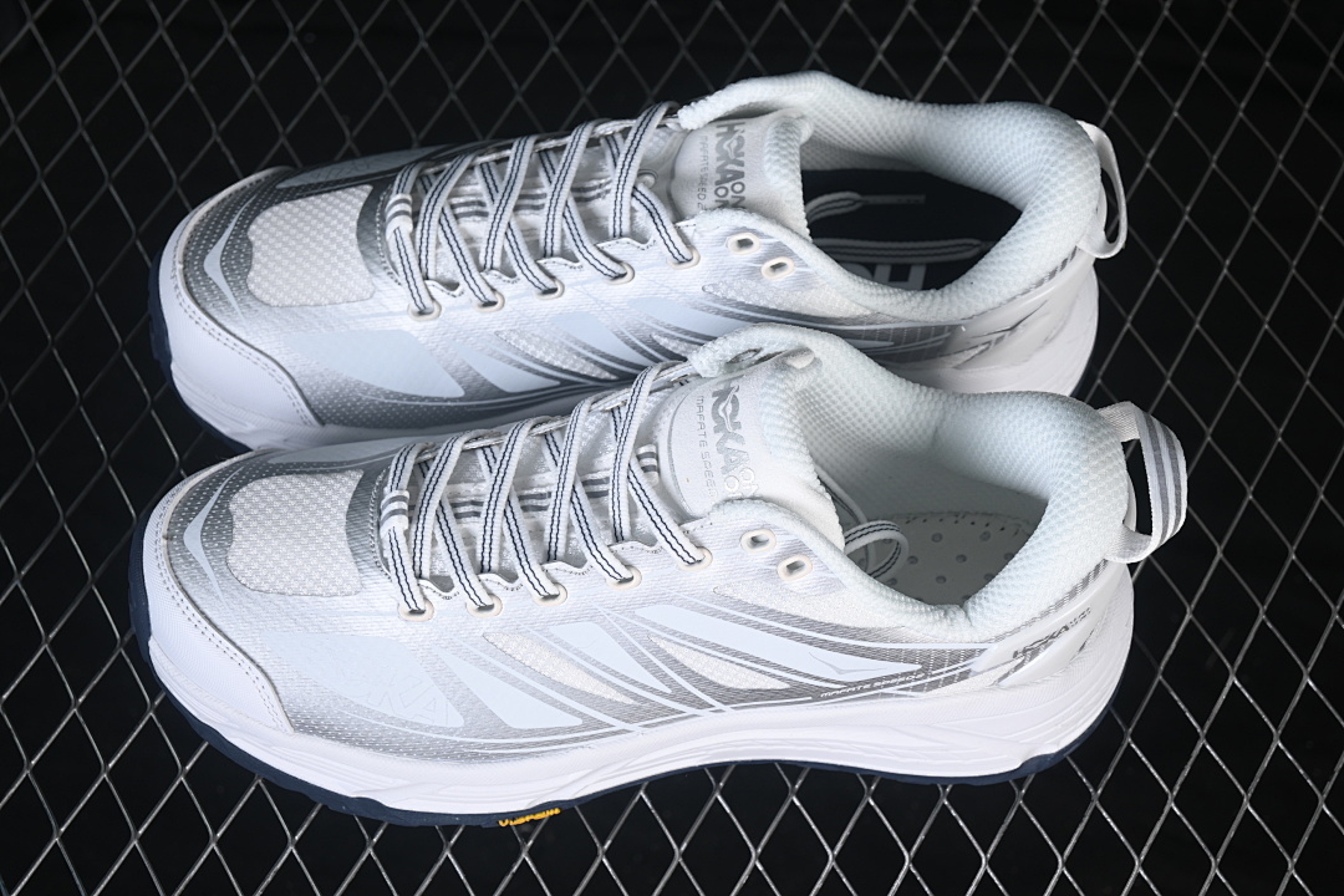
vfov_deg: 18.2
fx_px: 2800
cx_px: 672
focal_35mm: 75
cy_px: 448
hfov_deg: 27.0
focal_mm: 50
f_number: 7.1
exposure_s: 1/80
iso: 160
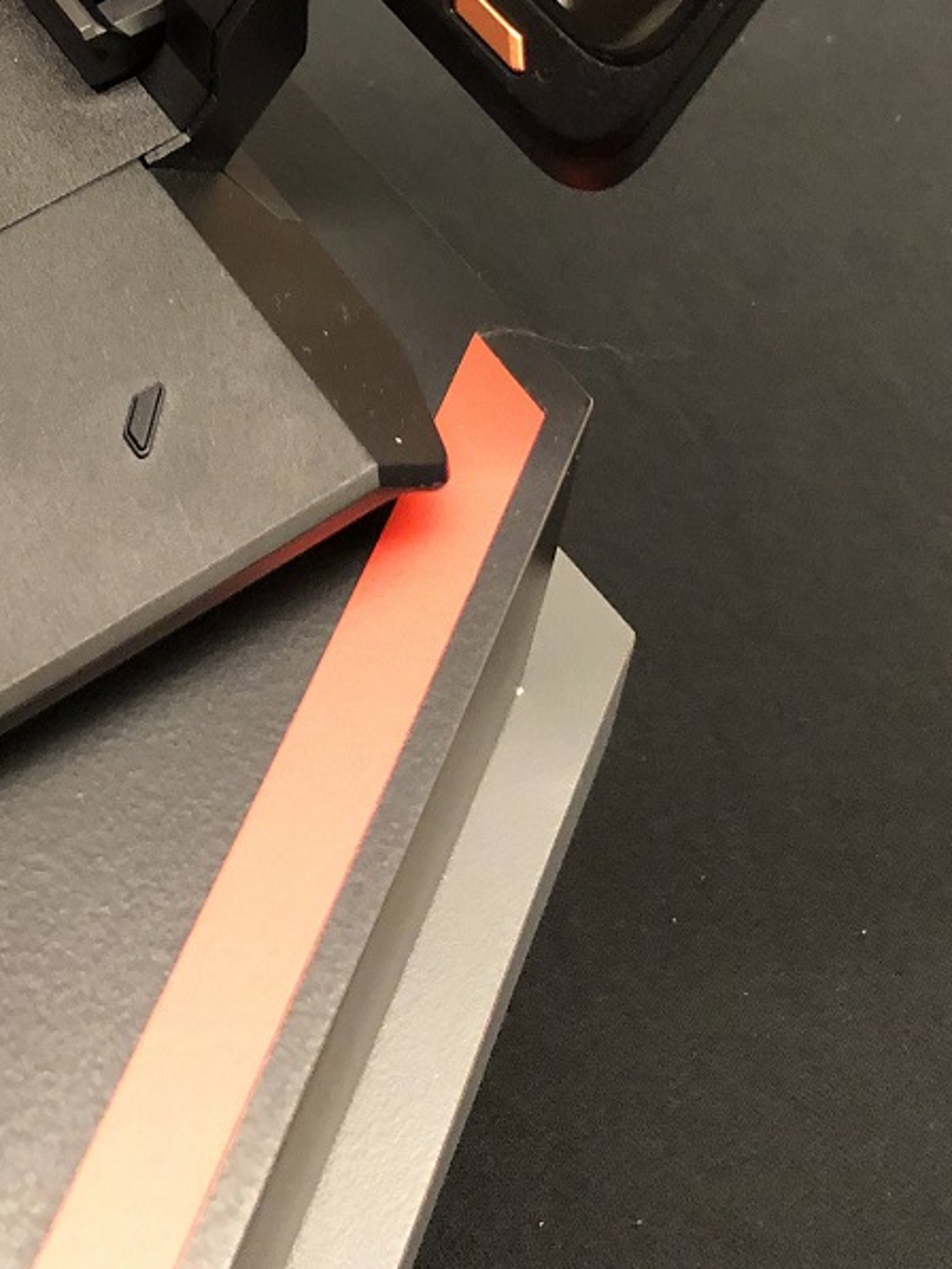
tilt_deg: -41.8
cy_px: -89
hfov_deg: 23.9
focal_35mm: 60
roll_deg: -0.9
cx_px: 136
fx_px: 2199
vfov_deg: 29.4
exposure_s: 1/5
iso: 100
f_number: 1.8
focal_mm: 3.99
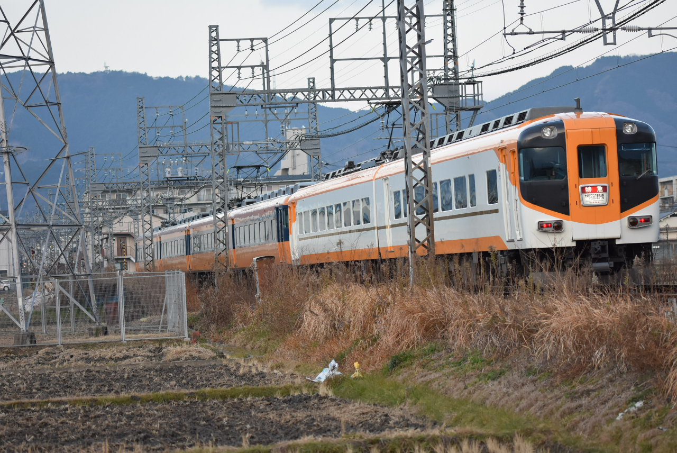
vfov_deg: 8.7
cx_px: 338
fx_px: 2964
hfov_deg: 13.0
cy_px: 226
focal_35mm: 158
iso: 800
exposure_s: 1/800
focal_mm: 105
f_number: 3.2
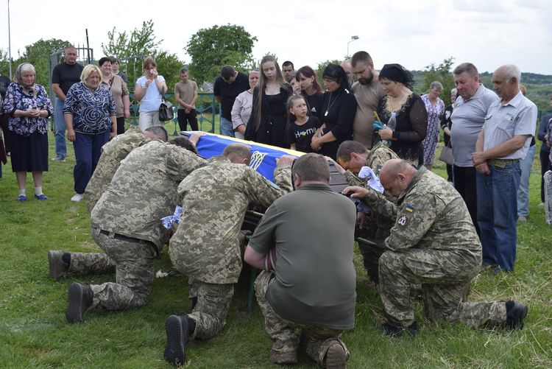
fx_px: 644
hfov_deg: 46.4
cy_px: 184
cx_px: 276
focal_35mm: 42
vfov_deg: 31.9
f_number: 8
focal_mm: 28
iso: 200
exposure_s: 1/250
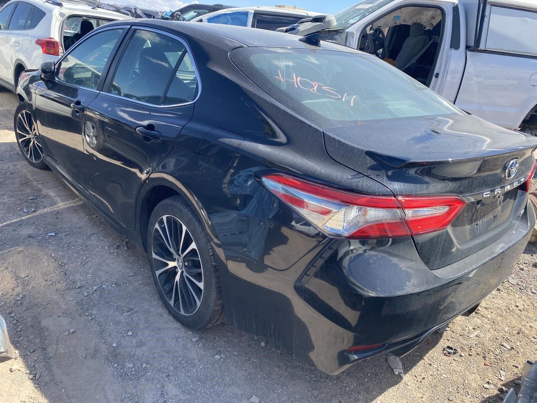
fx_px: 403
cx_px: 268
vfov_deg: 53.1
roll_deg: -7.4
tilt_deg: -20.3
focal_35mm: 26
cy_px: 202
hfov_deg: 67.3
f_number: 1.8
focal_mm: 4.25
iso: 32
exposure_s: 1/822
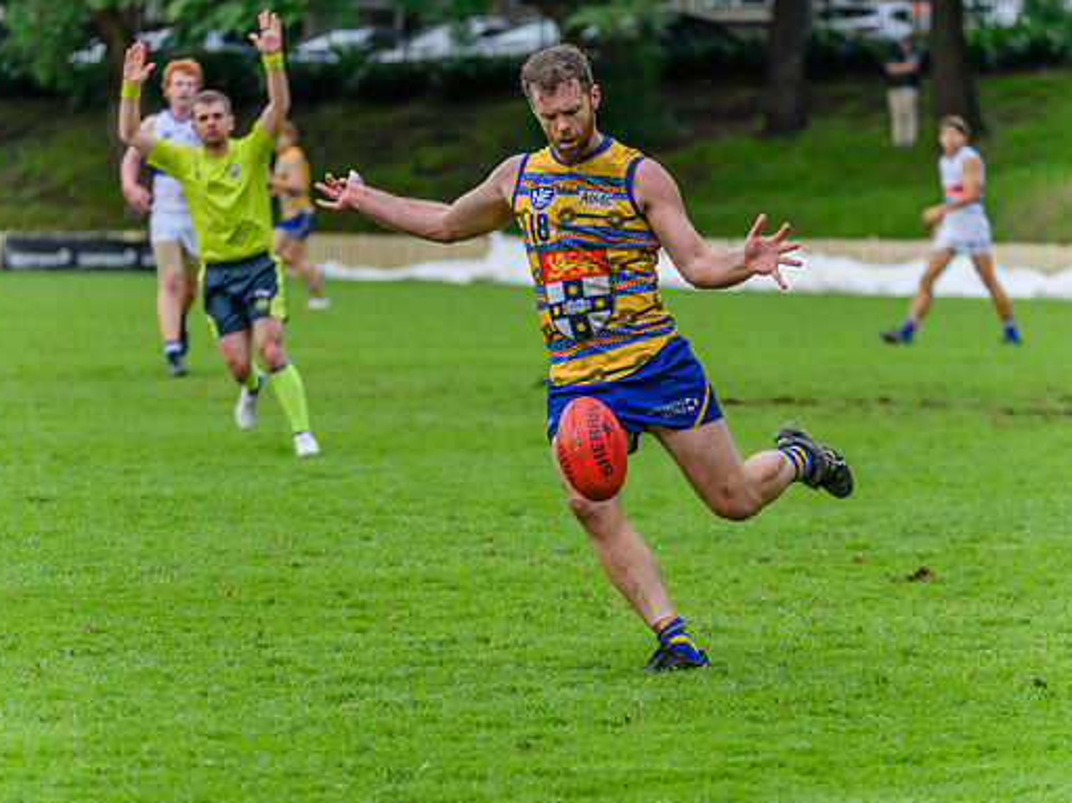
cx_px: 514
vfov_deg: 6.2
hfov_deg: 8.3
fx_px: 7431
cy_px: 402
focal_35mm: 240
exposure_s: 1/1250
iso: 1400
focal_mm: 220
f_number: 5.3
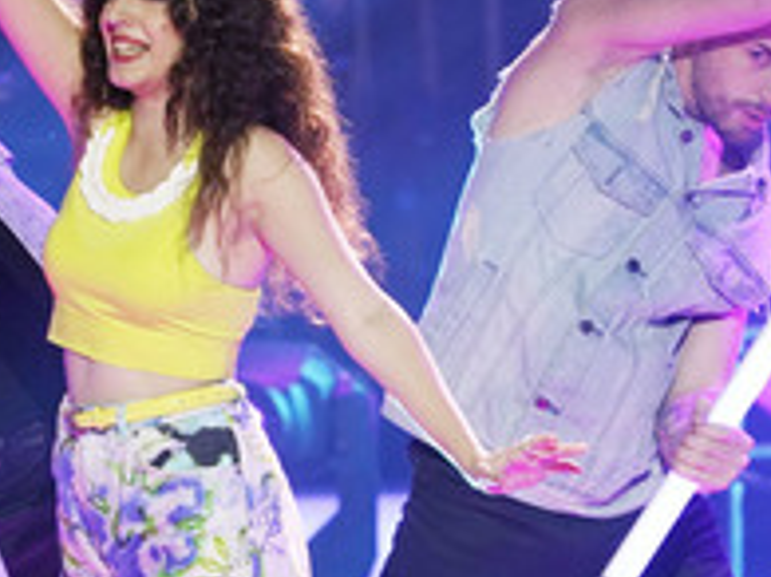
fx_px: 18631
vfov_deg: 1.8
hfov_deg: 2.4
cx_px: 164
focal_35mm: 837
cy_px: 202
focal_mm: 376
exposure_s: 1/160
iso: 5000
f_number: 6.3
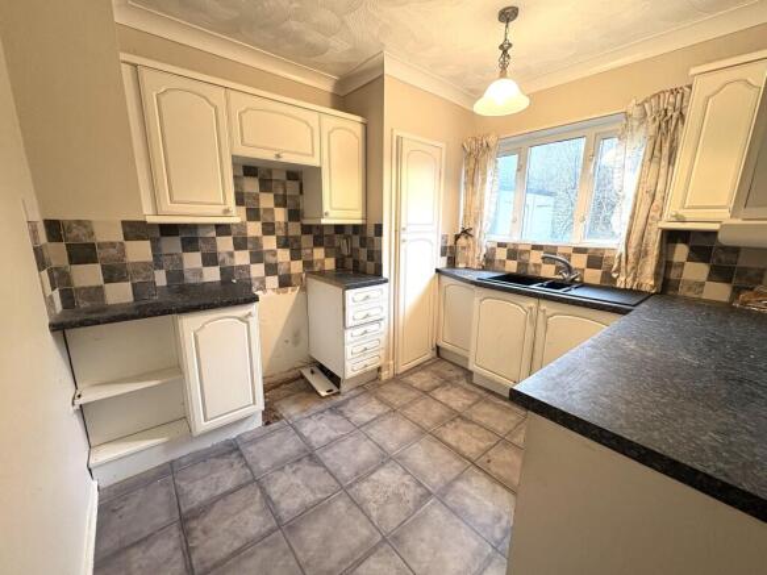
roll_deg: -0.7
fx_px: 310
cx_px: 384
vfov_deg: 85.7
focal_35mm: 14
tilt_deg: -12.5
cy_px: 288
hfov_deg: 102.1
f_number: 2.2
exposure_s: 1/50
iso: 200
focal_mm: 2.22
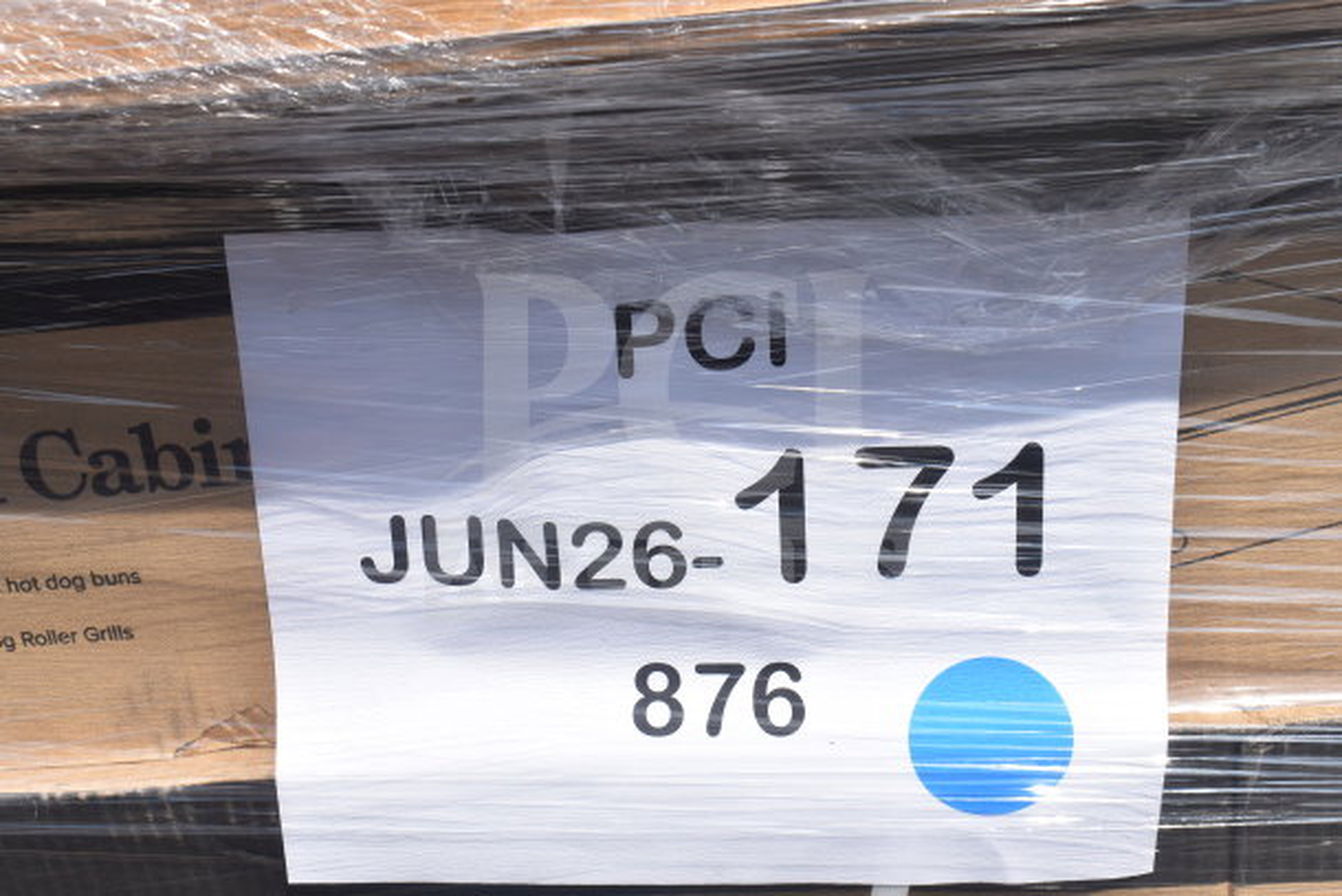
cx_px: 671
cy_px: 448
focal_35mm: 51
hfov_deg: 38.9
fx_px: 1901
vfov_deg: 26.5
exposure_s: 1/320
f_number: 9
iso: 200
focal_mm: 34
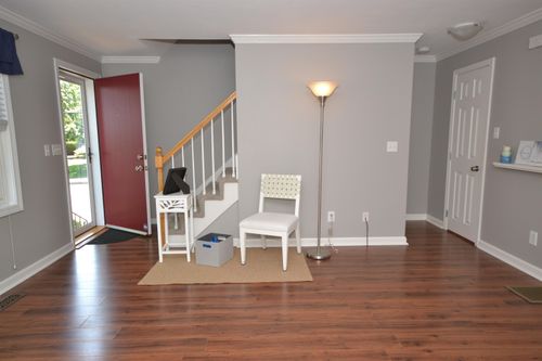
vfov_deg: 56.1
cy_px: 180
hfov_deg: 77.3
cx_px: 271
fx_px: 339
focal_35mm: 22
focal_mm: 15
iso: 400
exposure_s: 1/60
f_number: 5.6
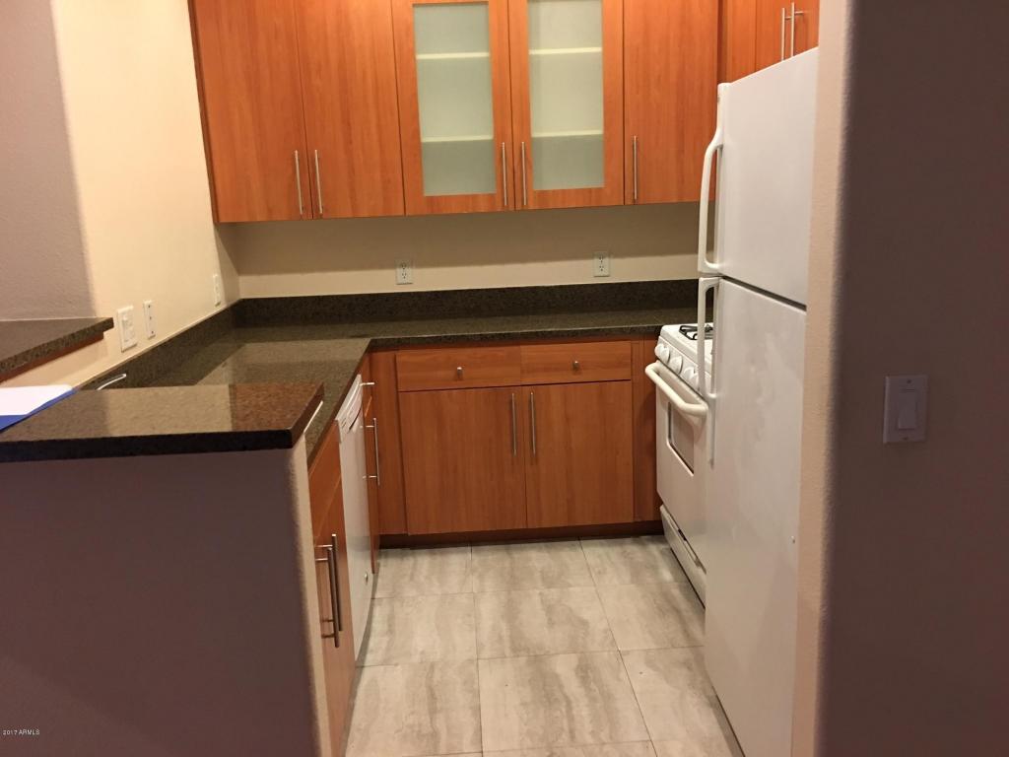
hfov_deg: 61.7
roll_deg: +2.3
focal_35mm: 29
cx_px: 504
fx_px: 845
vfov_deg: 48.2
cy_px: 378
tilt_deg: -12.4
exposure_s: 1/10
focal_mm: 4.15
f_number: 2.2
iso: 80
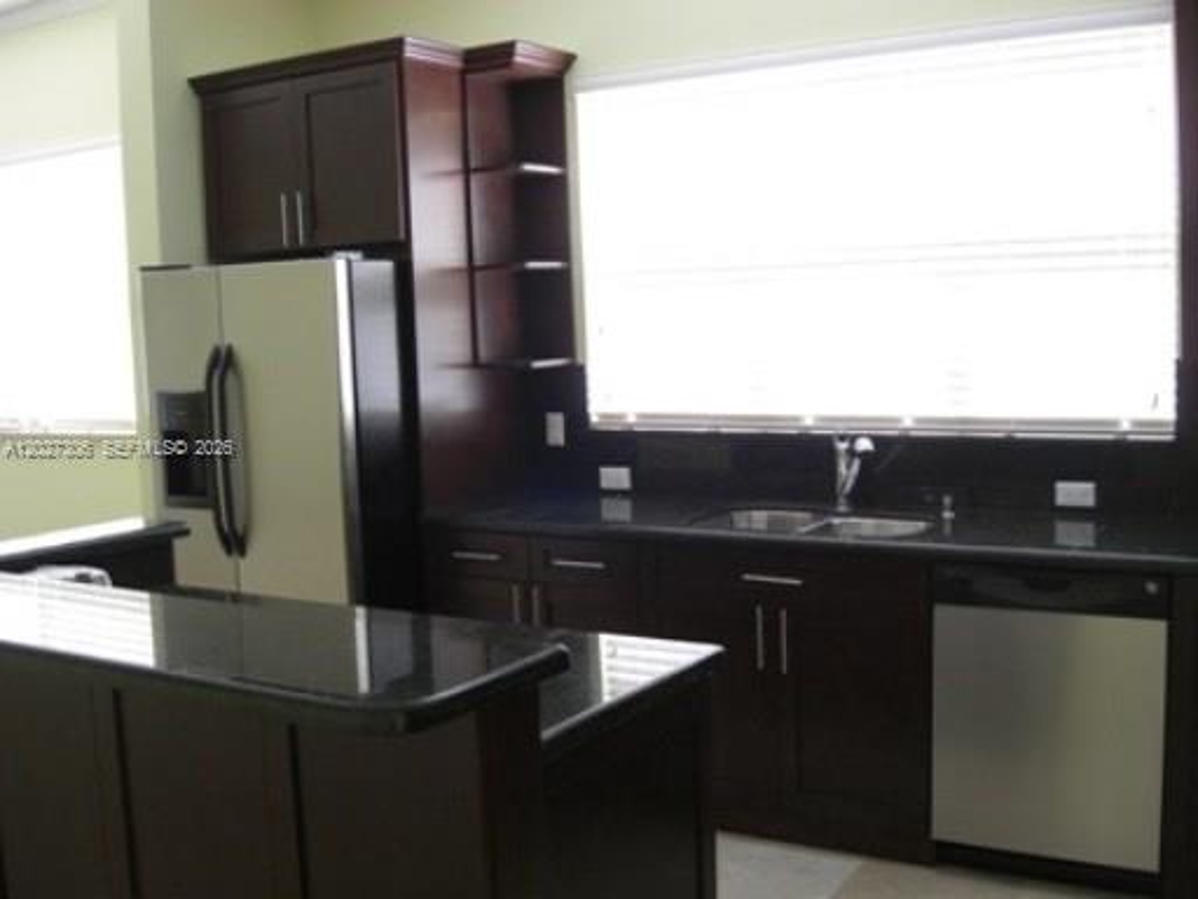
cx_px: 599
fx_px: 1315
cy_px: 450
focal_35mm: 38
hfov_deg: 49.0
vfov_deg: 37.7
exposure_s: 1/60
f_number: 2.8
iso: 400
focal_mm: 7.9
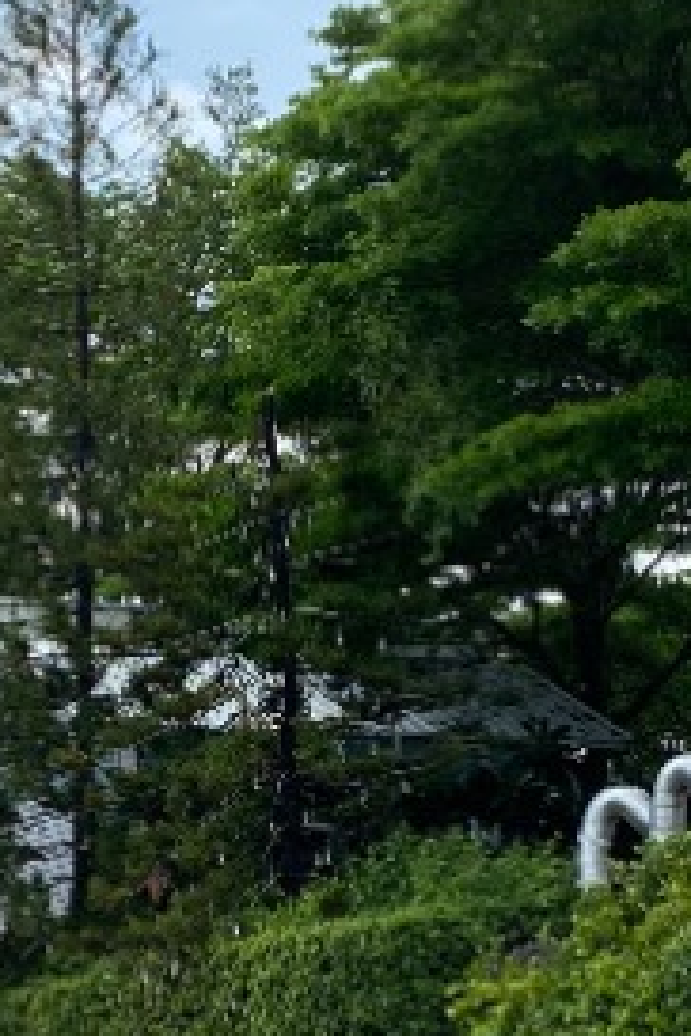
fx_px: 2850
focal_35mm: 99
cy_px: 759
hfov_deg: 13.8
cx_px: 247
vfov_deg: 20.5
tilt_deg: +9.8
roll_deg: +2.6
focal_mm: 4.25
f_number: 1.8
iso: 32
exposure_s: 1/2625
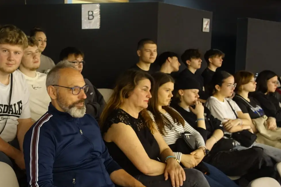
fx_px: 382
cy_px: 100
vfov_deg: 27.5
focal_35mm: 49
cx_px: 53
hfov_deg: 38.7
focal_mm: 8.8
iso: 640
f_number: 1.8
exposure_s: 1/30
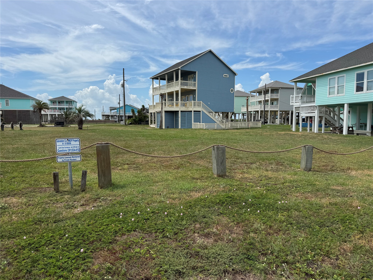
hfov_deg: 71.6
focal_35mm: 24
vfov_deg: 56.8
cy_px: 140
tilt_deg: -4.6
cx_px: 186
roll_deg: -0.3
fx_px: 259
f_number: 1.78
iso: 80
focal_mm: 6.76
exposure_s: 1/7092
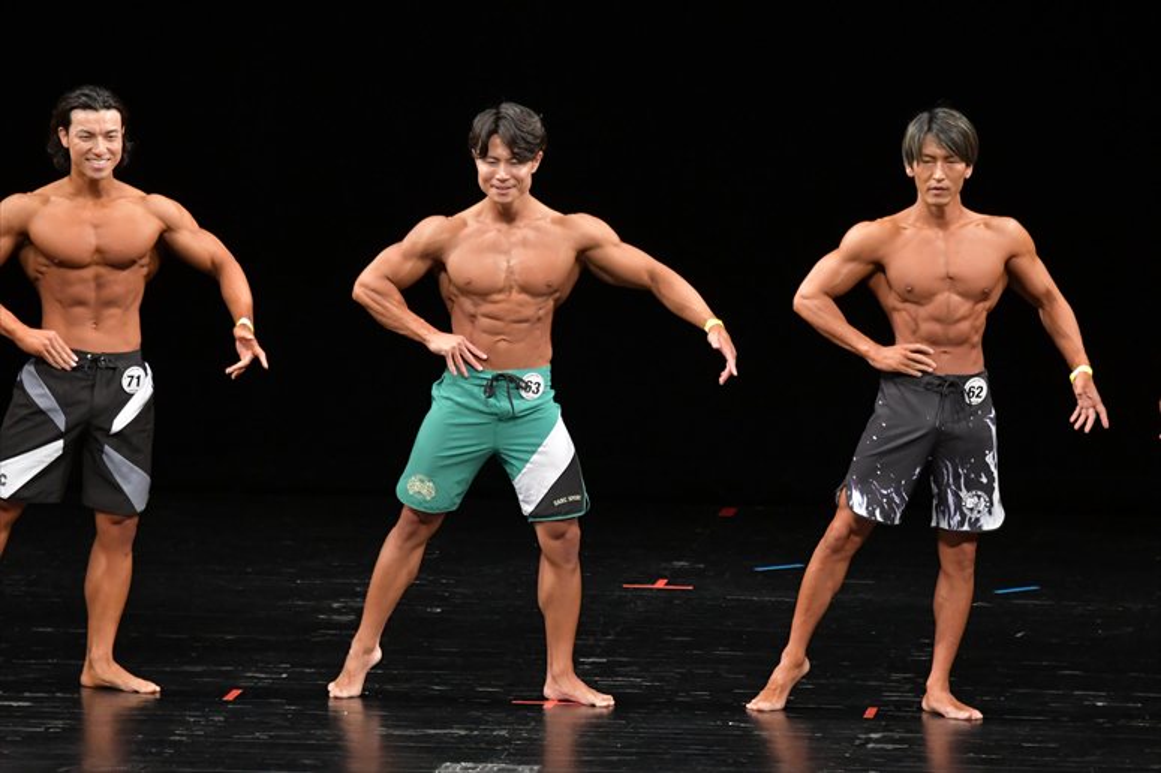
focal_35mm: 270
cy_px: 386
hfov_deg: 7.6
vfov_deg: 5.1
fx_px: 8703
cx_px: 580
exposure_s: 1/400
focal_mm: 180
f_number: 5.6
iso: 3200
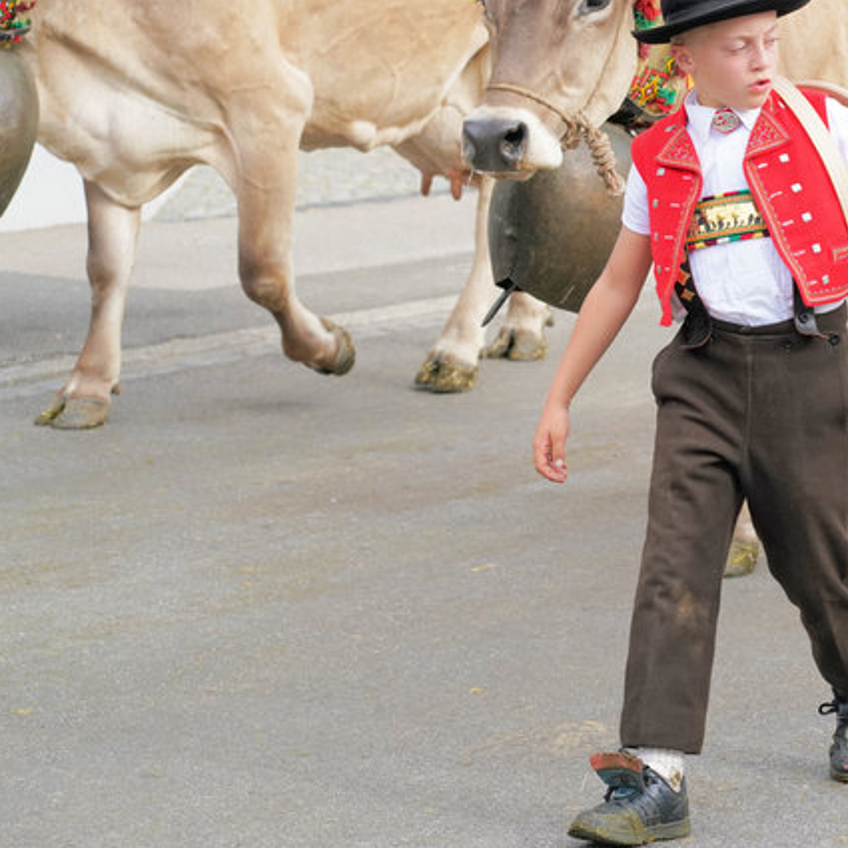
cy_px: 257
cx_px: 810
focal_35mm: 153
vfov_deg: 11.4
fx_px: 4240
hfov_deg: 11.3
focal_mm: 85
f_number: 5.6
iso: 640
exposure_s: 1/800
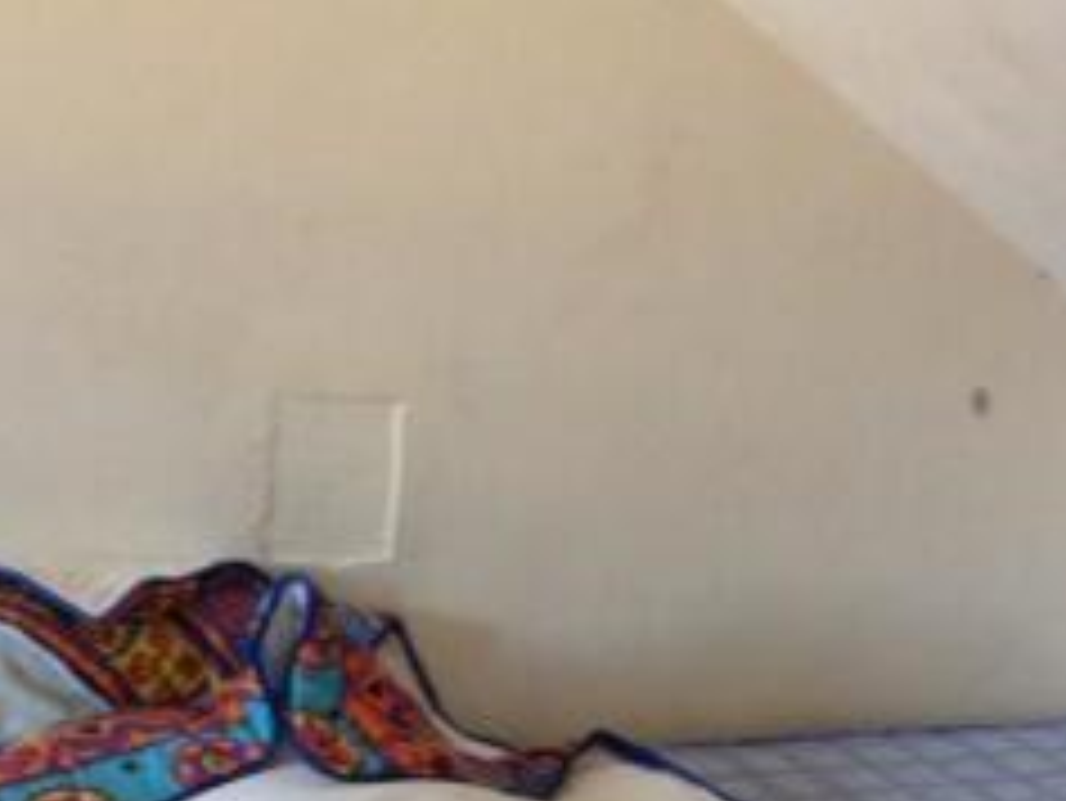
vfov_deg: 17.1
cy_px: 614
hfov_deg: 22.7
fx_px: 2650
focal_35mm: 86
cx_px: 650
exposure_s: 1/20
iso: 125
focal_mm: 4.28
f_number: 2.4
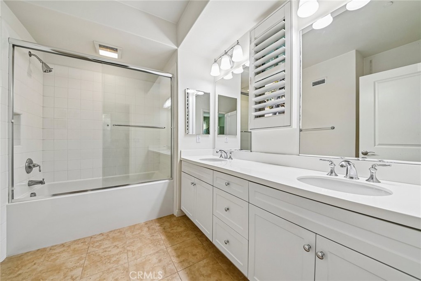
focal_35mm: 12
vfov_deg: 90.0
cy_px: 140
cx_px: 210
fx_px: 140
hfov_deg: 112.6
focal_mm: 12
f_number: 8
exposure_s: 1/20
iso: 250
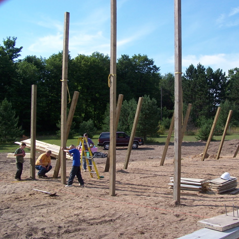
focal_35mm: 45
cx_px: 150
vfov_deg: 37.6
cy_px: 120
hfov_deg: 37.3
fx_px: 352
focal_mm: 6.3
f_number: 4
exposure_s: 1/750
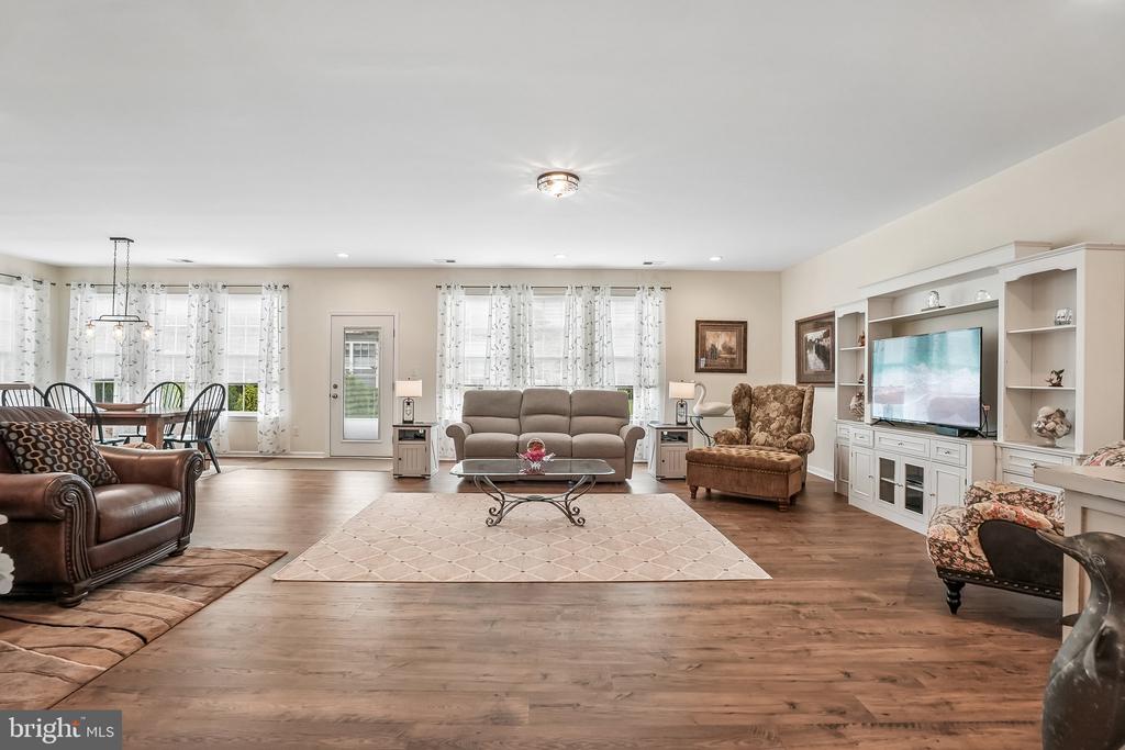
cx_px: 562
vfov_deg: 73.8
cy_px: 375
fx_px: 500
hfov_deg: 96.7
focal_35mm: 16
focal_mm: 16
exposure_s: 1/100
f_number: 8
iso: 400
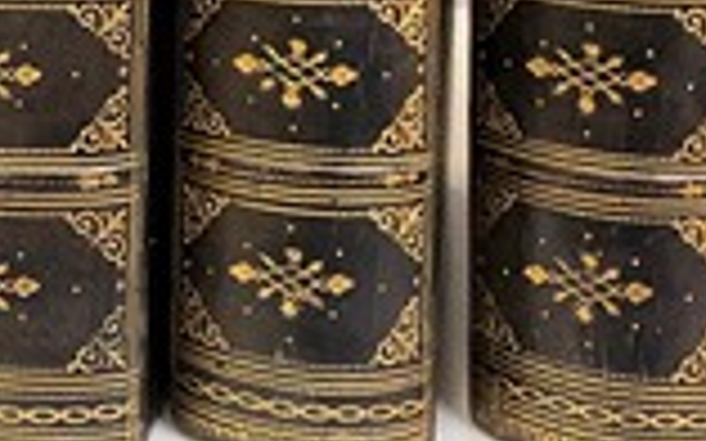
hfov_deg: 22.8
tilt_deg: -1.8
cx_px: 27
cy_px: -268
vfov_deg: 13.7
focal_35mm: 88
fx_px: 1693
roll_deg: +0.9
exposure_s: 1/52
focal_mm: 4.2
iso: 400
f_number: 1.6
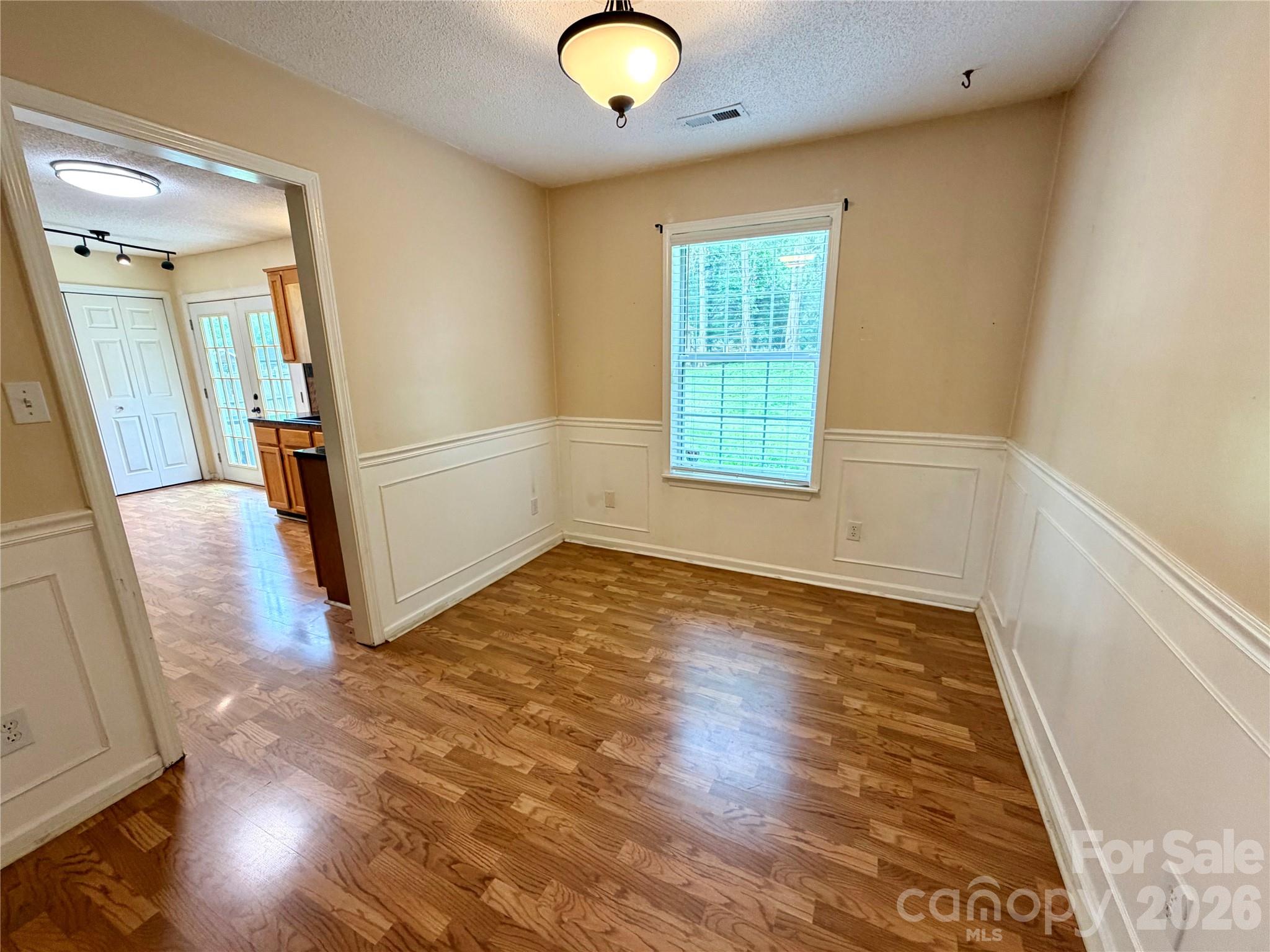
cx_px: 635
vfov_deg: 85.7
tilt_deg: -13.0
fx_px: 514
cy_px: 476
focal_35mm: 14
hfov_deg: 102.1
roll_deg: +0.5
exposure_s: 1/60
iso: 200
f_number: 2.2
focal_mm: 2.22
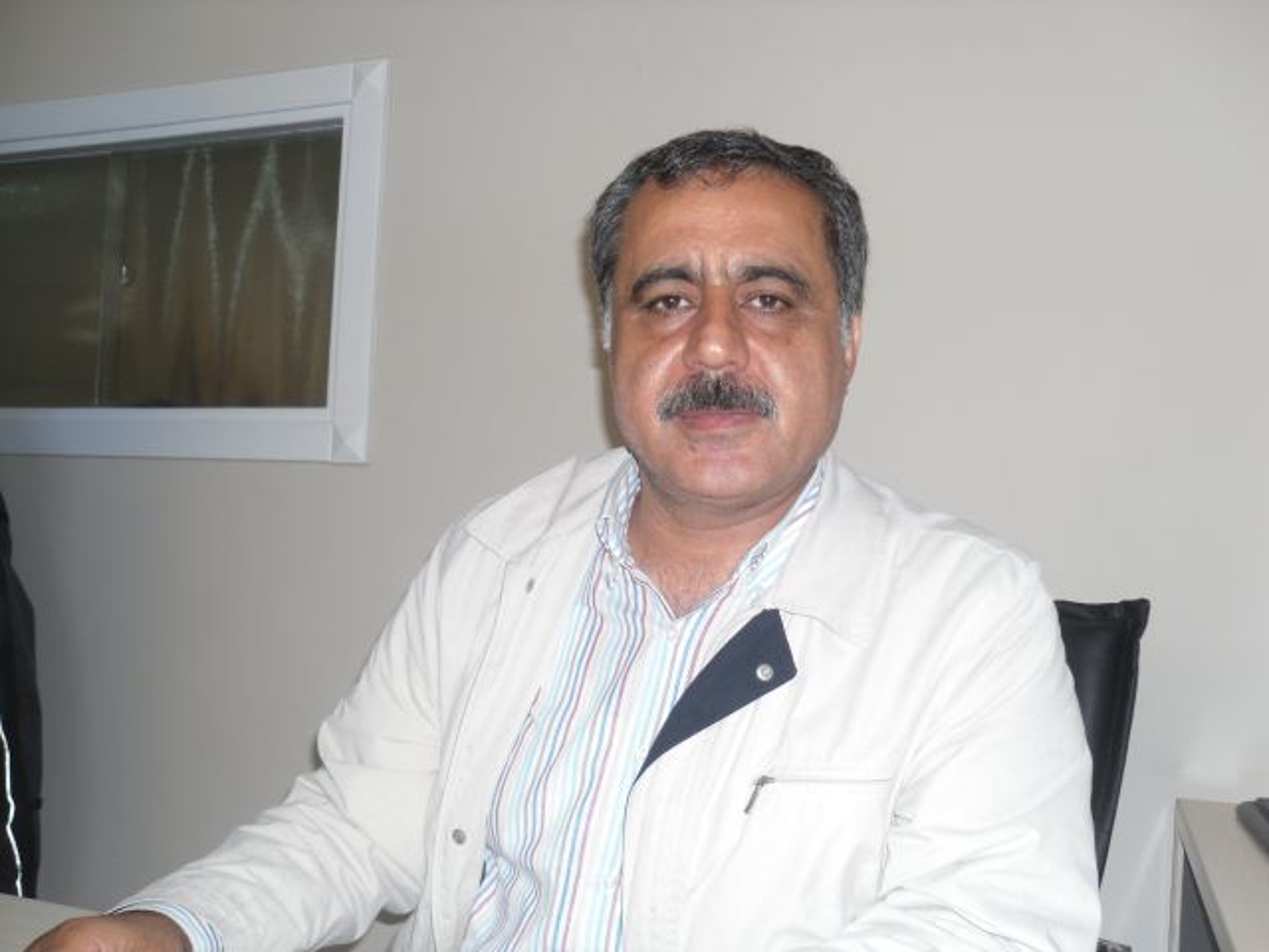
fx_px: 1246
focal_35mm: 34
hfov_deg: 54.0
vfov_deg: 41.8
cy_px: 476
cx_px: 634
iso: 80
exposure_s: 1/45
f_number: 2.8
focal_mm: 6
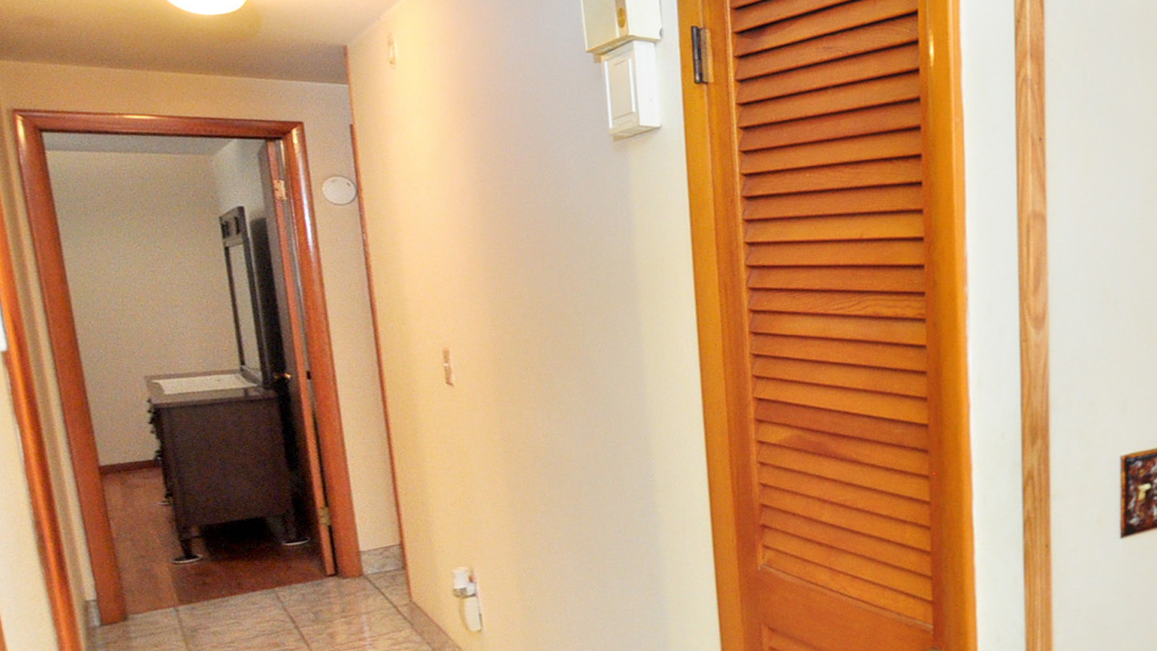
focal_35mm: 31
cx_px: 1074
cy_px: 524
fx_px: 951
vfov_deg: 36.5
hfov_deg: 53.5
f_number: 5
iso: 800
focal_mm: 10
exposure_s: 1/25
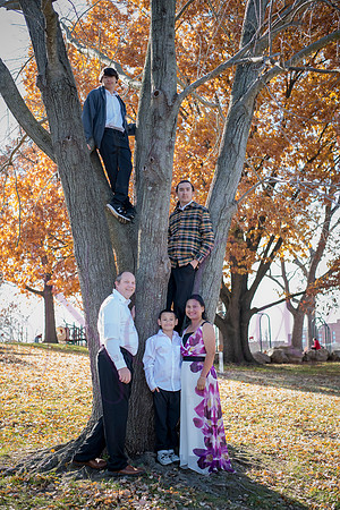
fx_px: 708
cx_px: 170
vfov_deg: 39.6
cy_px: 255
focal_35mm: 50
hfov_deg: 27.0
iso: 400
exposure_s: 1/400
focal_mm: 50
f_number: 3.5
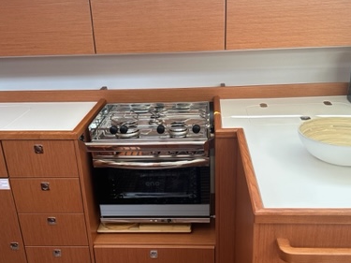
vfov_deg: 34.9
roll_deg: +2.4
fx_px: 416
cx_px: 172
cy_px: 170
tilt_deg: -24.1
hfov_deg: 45.8
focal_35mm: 41
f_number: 1.78
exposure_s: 1/121
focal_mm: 6.86
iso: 200
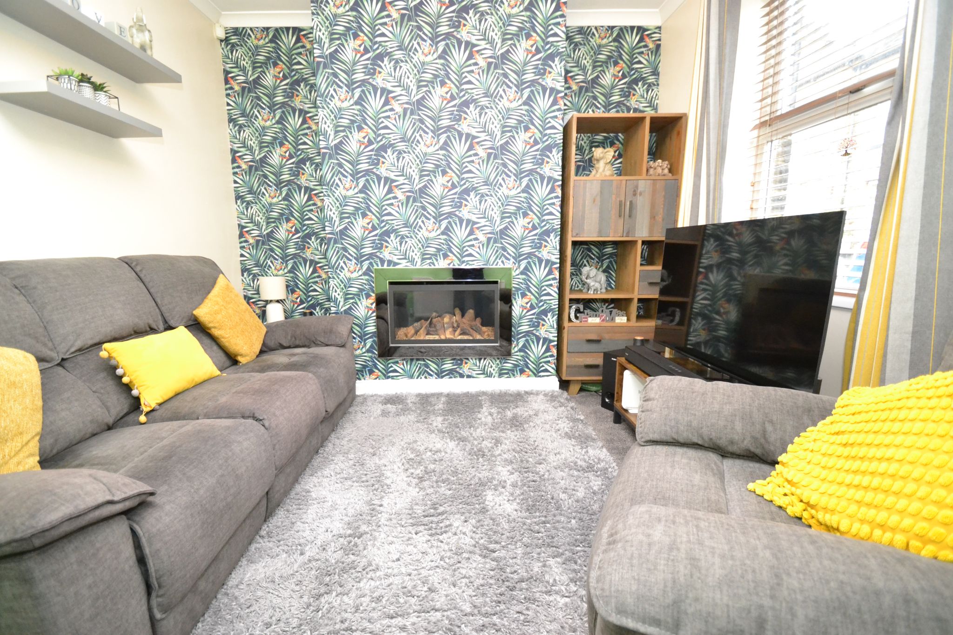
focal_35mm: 15
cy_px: 318
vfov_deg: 77.3
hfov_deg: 100.4
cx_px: 476
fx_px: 397
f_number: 3.5
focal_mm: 10
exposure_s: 1/60
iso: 3200
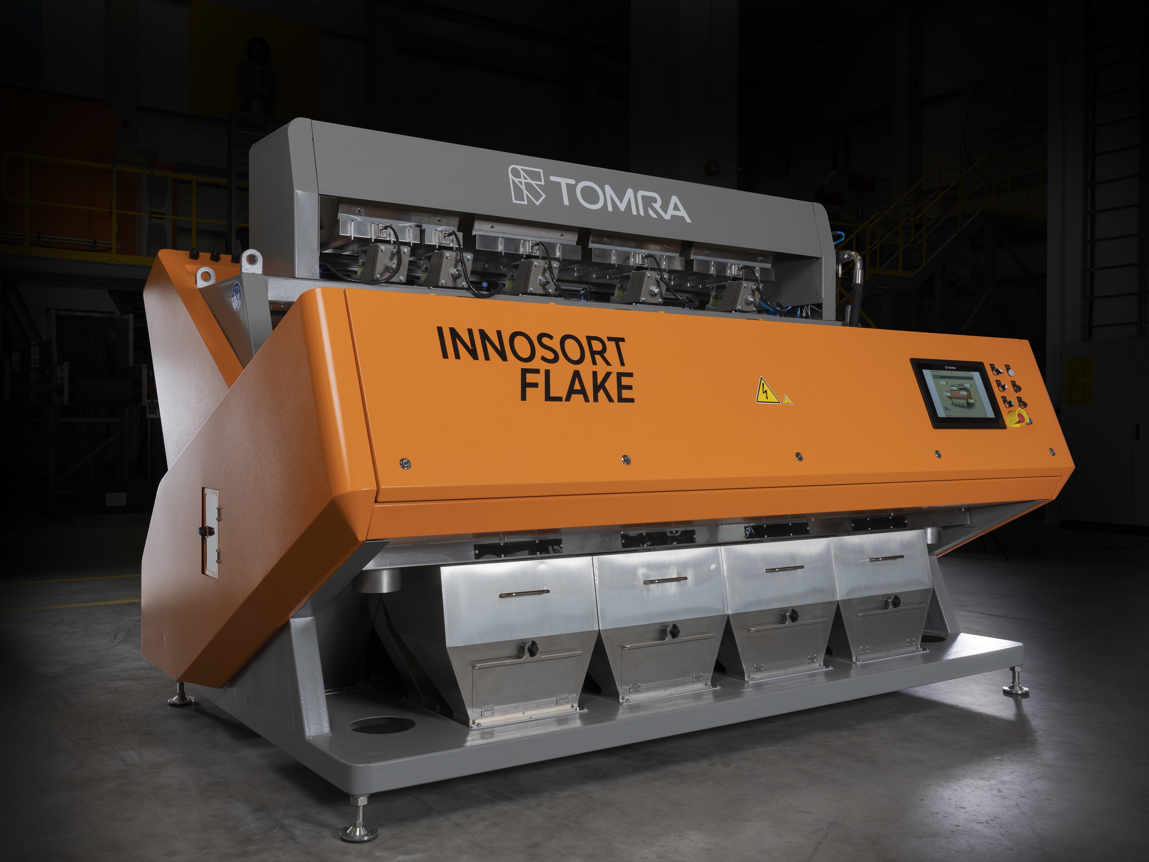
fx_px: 1062
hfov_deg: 56.8
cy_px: 433
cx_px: 546
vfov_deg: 44.2
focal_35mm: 32
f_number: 10
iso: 100
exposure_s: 1/60
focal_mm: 29
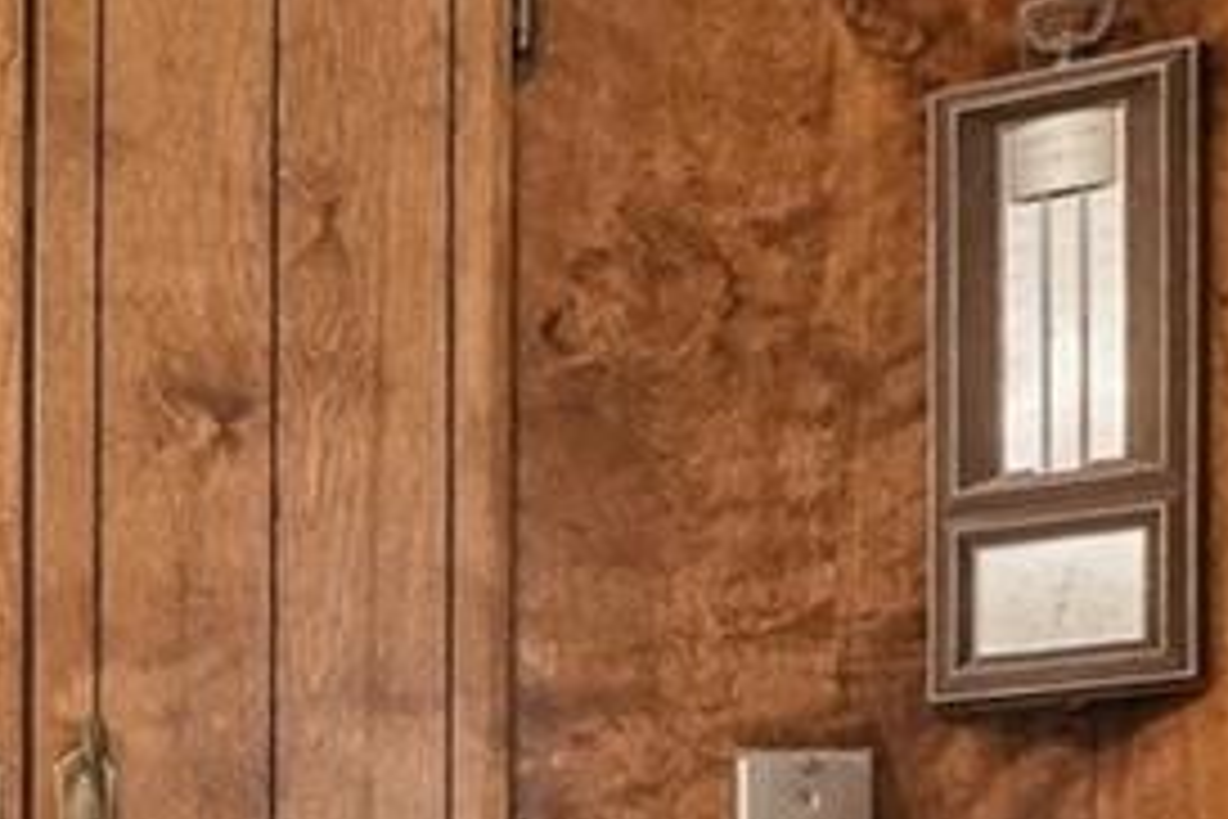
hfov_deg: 18.4
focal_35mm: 88
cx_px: -954
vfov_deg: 14.5
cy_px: 1238
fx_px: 3002
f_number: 8
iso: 800
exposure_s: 1/5
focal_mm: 10
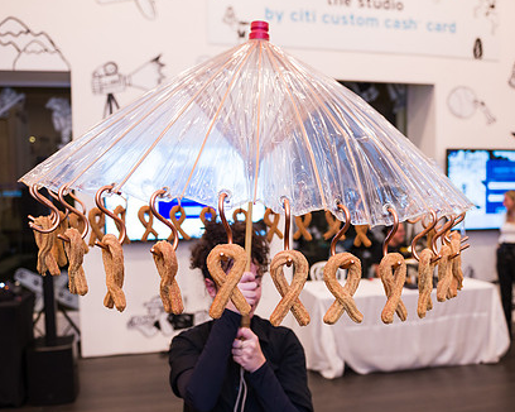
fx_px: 488
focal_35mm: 32
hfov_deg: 55.7
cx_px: 266
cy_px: 226
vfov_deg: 45.7
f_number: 3.2
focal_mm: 24
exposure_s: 1/200
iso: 1600
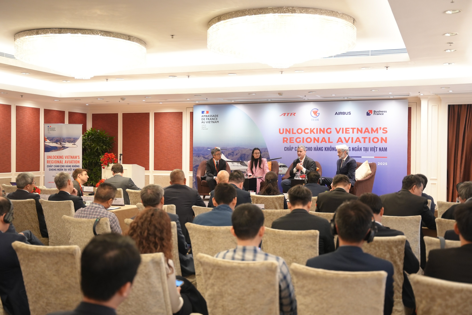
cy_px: 158
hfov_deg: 46.6
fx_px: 548
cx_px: 236
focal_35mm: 42
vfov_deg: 32.1
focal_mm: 41.8
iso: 2000
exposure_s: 1/125
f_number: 2.8
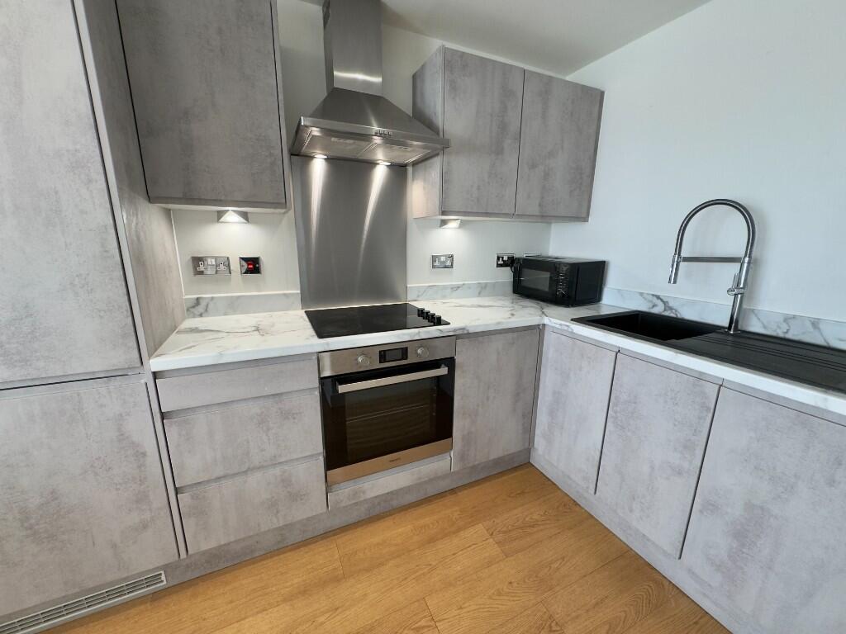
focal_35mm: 14
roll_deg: -0.6
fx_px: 342
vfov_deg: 85.7
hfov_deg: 102.1
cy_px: 317
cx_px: 423
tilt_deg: -13.2
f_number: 2.2
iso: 125
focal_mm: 2.22
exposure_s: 1/100
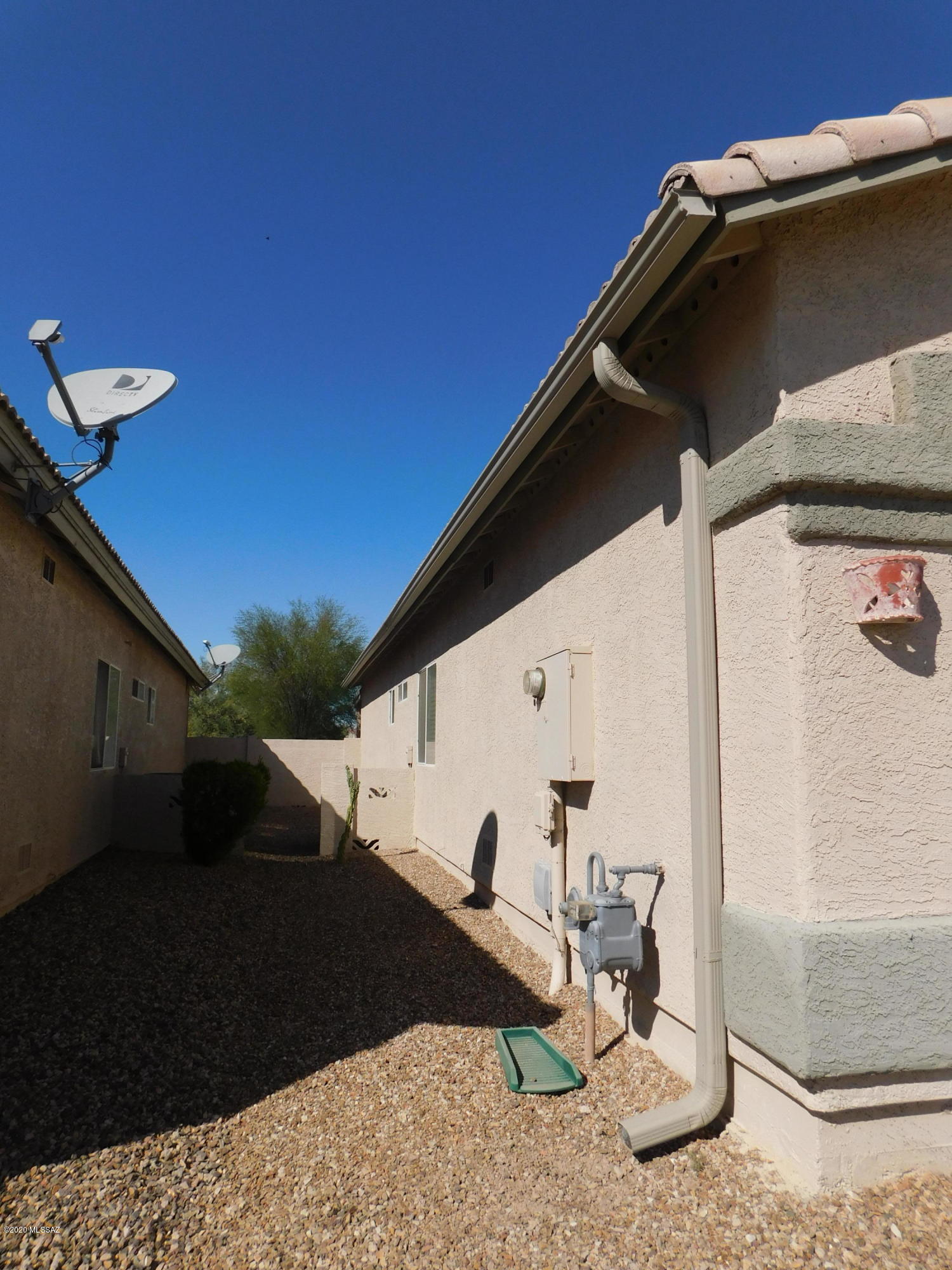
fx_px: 843
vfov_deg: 73.9
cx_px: 476
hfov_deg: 58.9
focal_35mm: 23
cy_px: 635
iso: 125
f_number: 6
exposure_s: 1/800
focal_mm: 4
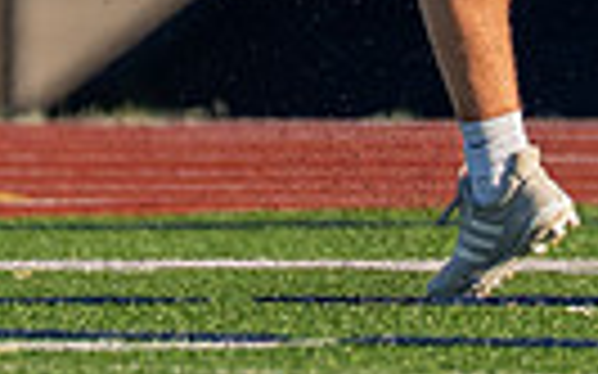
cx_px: 468
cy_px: -570
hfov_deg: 1.0
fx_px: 35318
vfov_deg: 0.6
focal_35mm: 2168
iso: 250
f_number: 2.8
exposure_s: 1/4000
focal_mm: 200
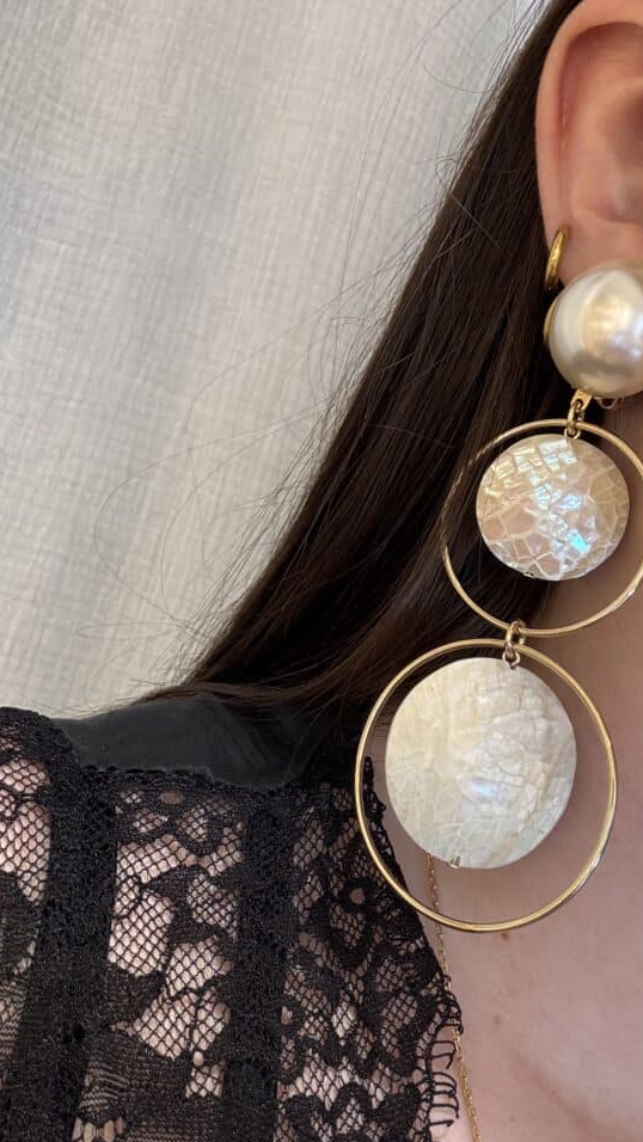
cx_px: 367
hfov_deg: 33.7
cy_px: 553
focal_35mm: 35
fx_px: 1061
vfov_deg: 56.6
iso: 100
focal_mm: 2.69
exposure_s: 1/50
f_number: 1.9
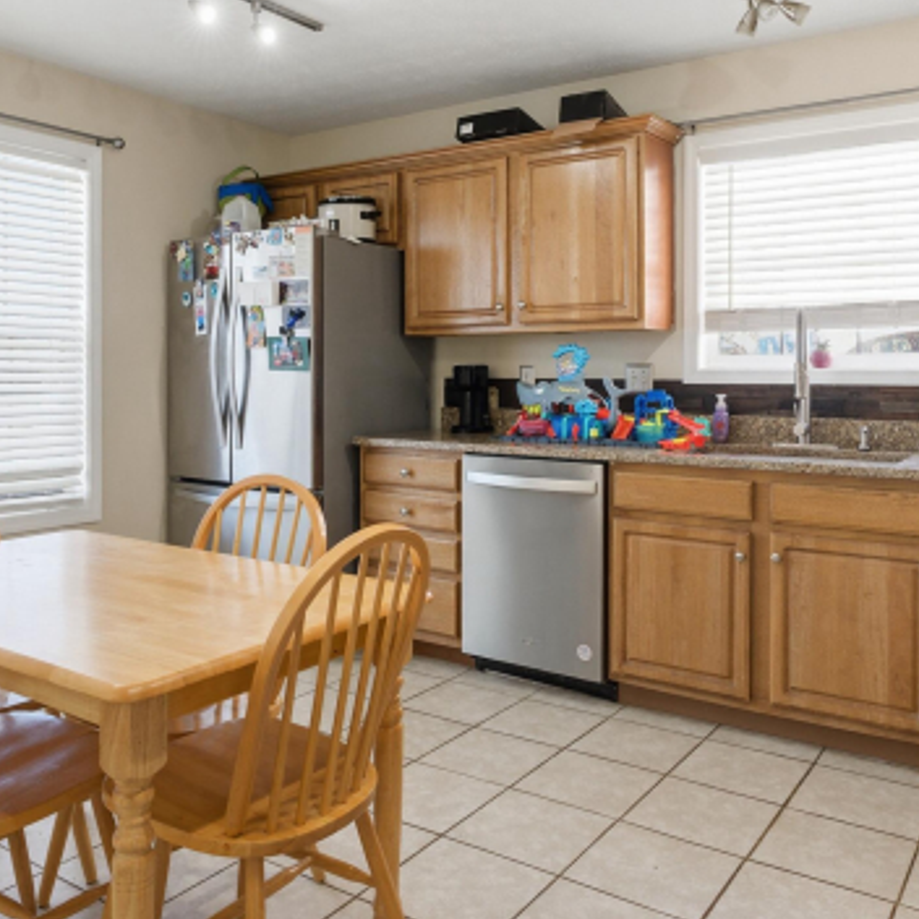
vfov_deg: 55.1
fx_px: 871
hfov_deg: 55.6
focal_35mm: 29
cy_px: 360
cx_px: 453
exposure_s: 1/320
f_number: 7.1
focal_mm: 16
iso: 800
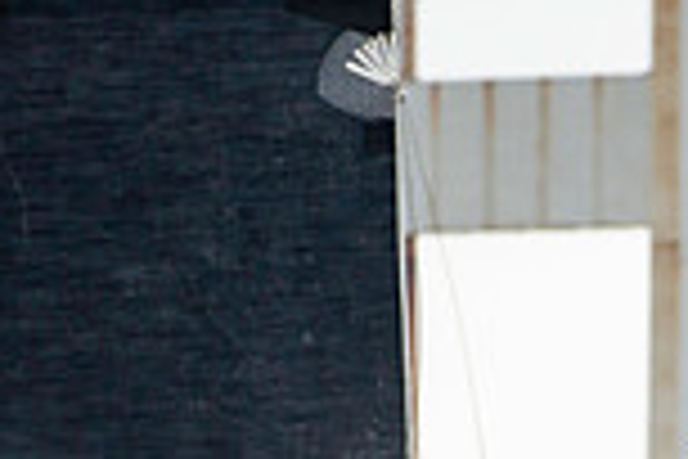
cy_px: 644
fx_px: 24709
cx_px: 868
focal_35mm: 1293
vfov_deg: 1.1
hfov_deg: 1.6
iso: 500
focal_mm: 340
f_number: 5.6
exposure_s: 1/800
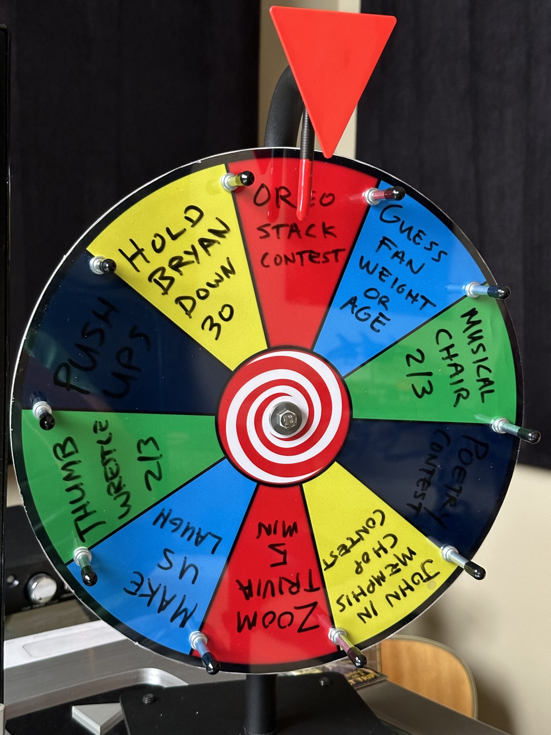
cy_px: 368
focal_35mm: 48
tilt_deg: -6.3
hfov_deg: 30.3
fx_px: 1019
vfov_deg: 39.7
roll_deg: -1.5
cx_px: 276
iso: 400
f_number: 1.78
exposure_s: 1/40
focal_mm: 6.86
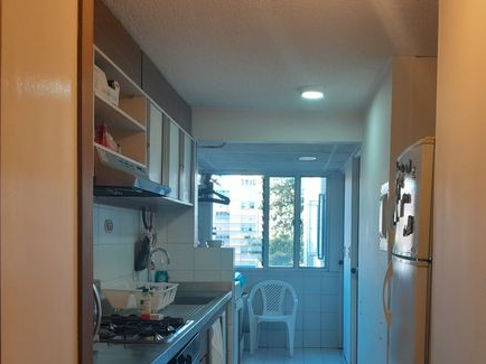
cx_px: 291
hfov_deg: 46.6
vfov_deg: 35.5
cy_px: 245
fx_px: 561
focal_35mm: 40
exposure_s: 1/50
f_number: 1.8
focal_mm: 3.98
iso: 125
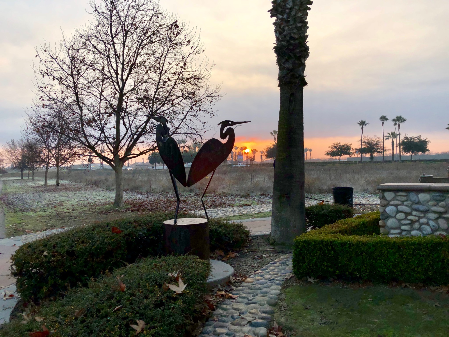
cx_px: 224
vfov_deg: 49.7
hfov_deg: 63.4
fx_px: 363
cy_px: 168
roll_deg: +2.4
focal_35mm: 28
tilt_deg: +1.5
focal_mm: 4
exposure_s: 1/727
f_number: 1.8
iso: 20
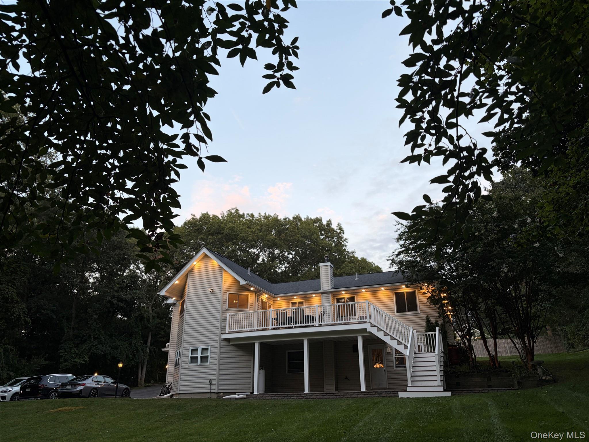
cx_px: 294
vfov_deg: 53.1
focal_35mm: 26
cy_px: 221
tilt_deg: +21.7
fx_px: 442
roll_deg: +1.8
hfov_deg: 67.3
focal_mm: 5.96
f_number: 1.6
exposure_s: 1/122
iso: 64
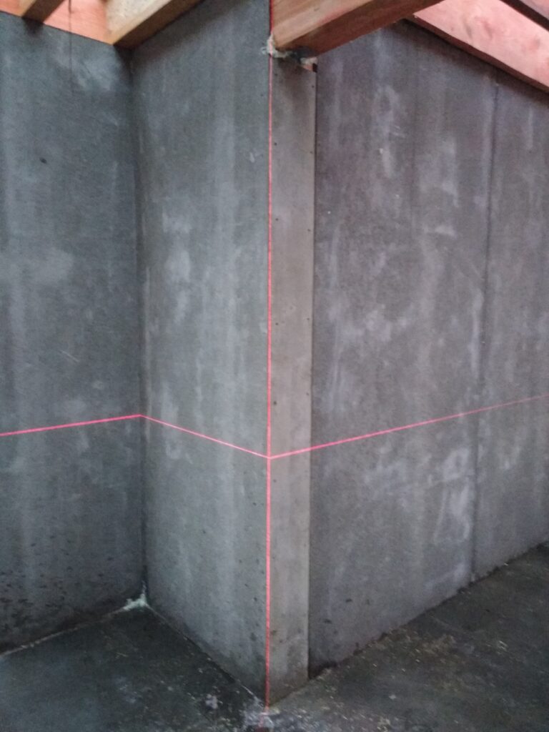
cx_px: 274
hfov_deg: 53.1
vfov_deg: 67.3
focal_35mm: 26
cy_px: 366
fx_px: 550
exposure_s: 1/20
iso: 3200
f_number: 2.2
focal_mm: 3.81
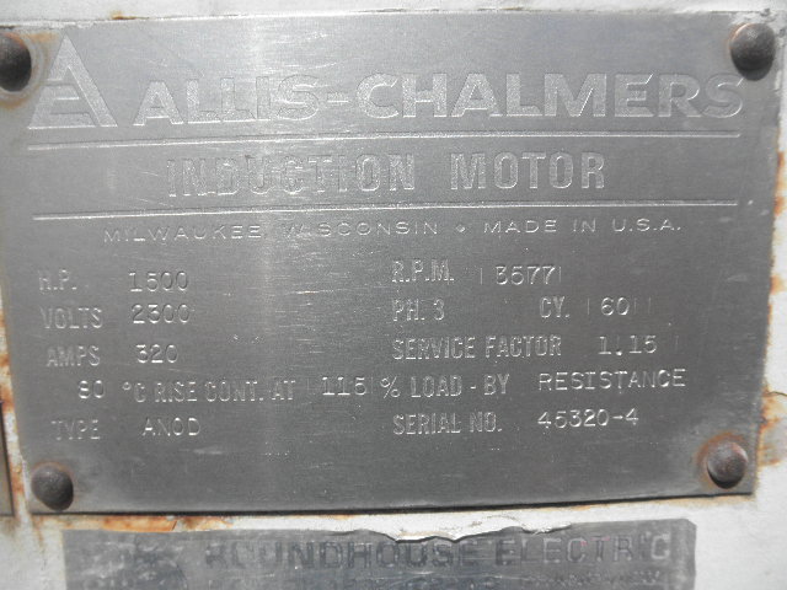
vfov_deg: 49.7
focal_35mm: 28
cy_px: 295
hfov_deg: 63.4
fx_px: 637
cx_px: 394
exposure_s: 1/160
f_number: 8.5
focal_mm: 5
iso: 64
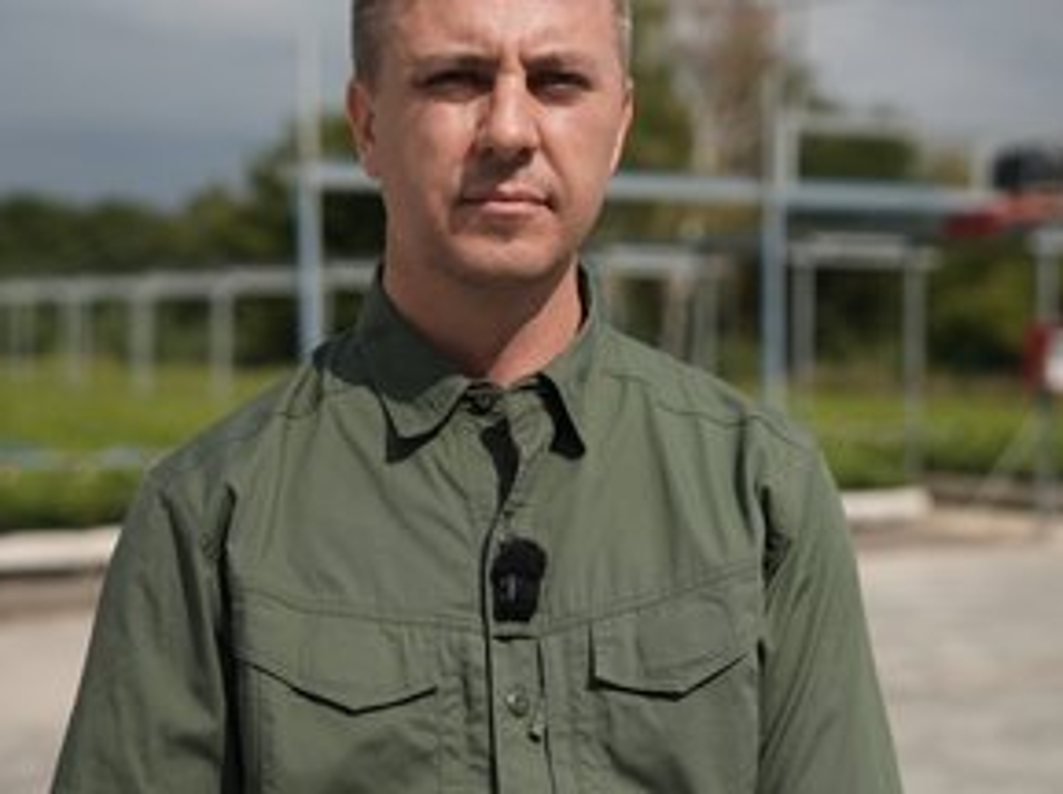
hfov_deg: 30.3
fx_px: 1963
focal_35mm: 64
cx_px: 522
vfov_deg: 22.8
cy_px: 314
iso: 640
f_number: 2.8
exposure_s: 1/640
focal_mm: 48
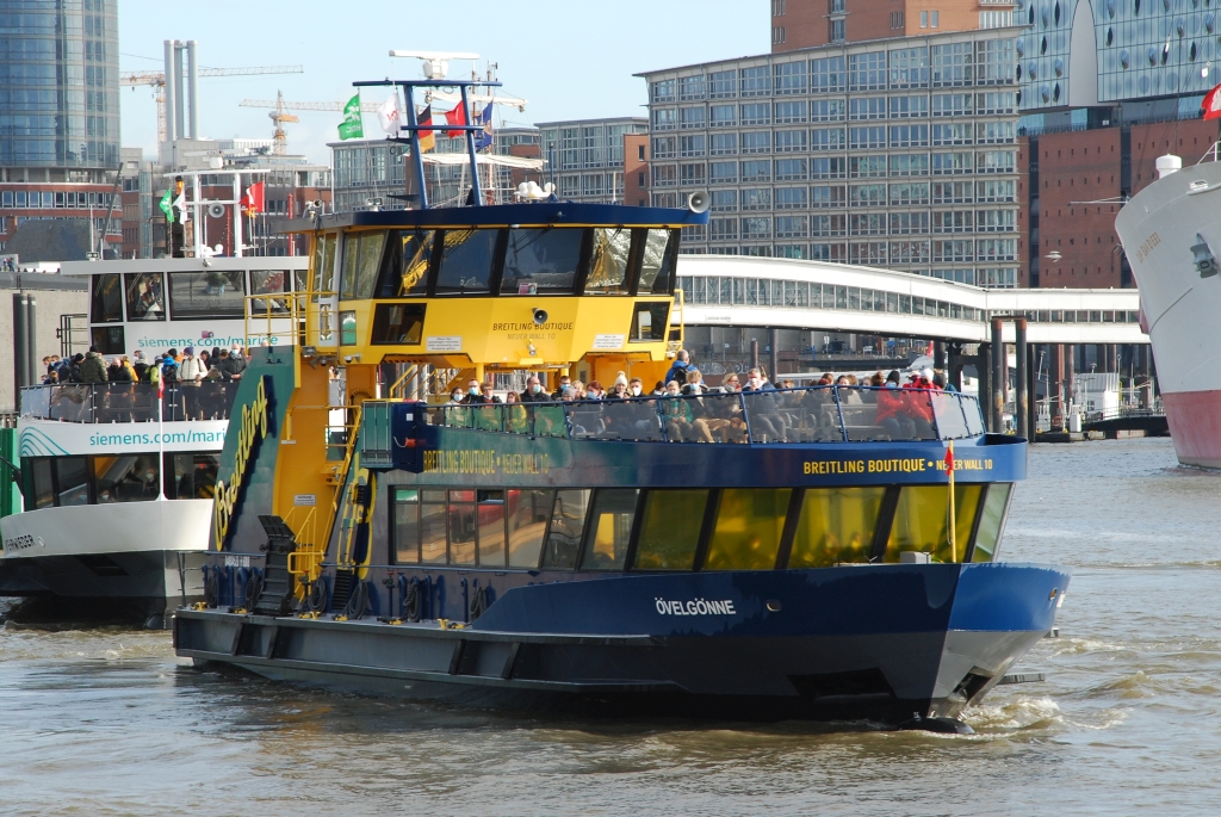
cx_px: 610
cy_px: 408
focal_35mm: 180
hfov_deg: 11.4
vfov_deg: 7.6
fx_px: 6111
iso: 200
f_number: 9
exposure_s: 1/160
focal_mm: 120
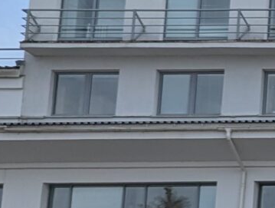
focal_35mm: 171
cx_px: 775
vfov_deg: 8.7
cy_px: 149
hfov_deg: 9.5
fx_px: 1362
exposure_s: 1/2899
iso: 48
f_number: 1.85
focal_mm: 6.81
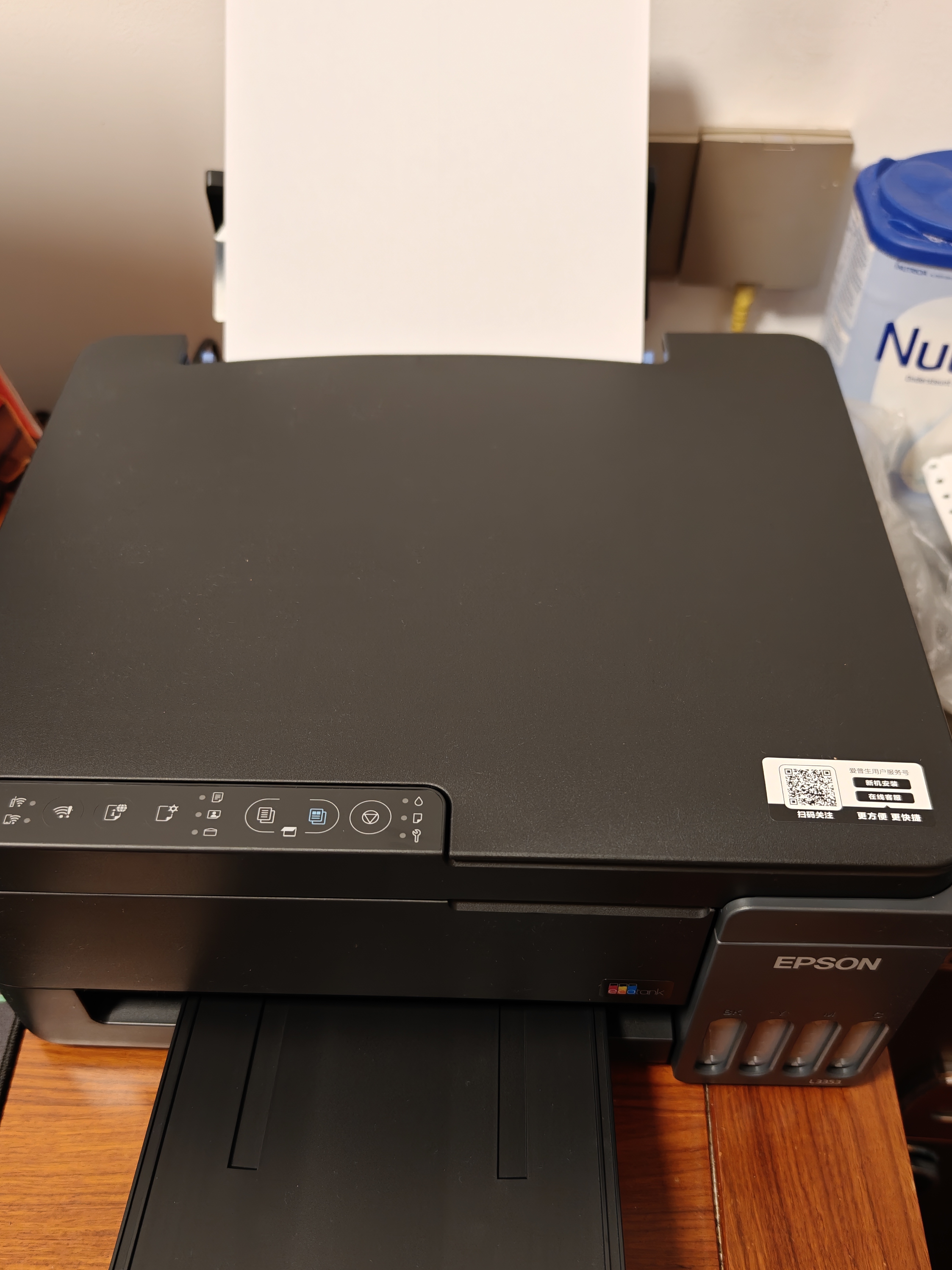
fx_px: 1064
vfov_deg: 60.9
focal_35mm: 29
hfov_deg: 48.2
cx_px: 440
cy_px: 786
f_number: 1.8
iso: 1600
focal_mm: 8.67
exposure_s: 1/42
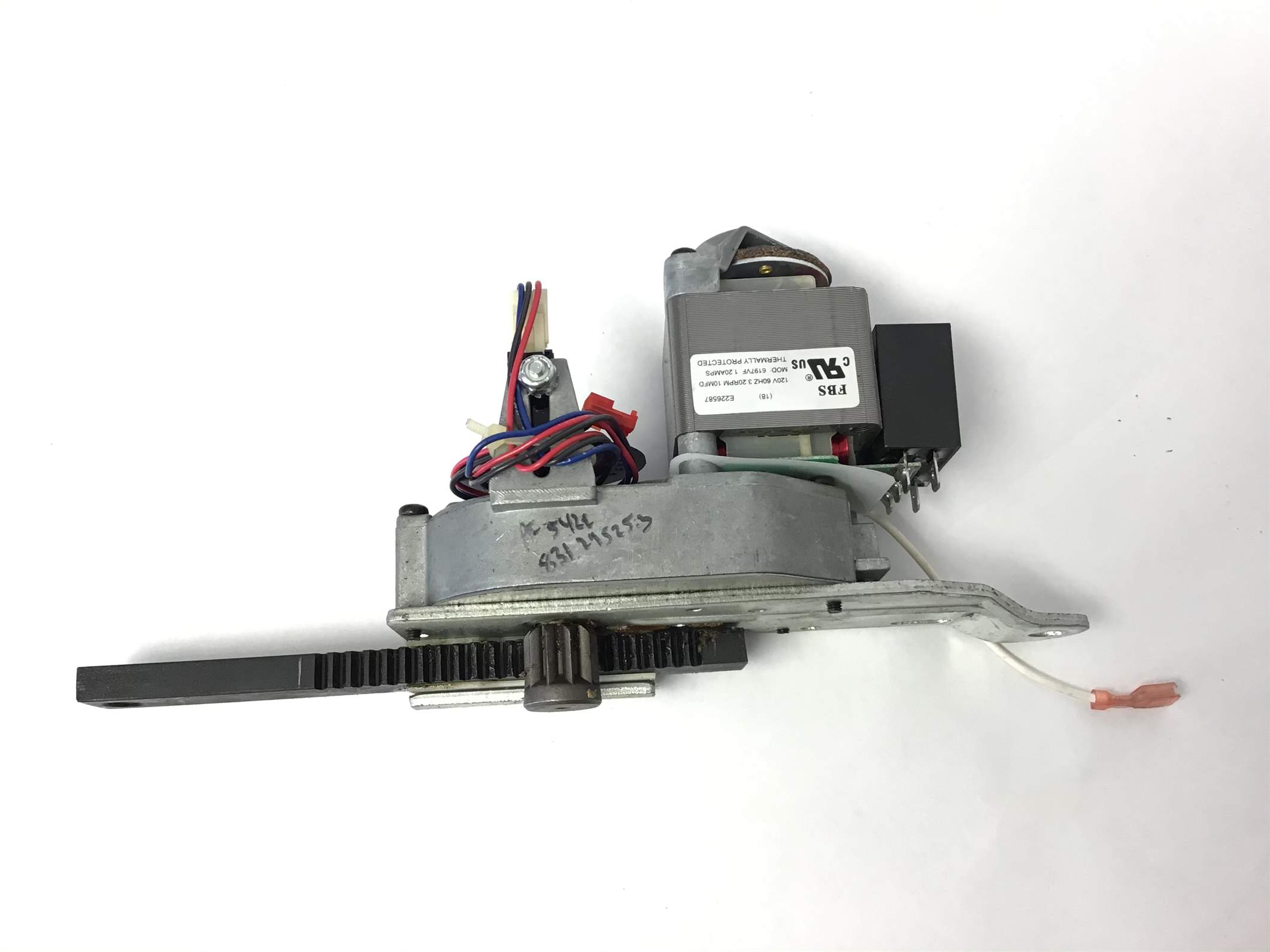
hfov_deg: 58.3
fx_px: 1137
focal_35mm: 31
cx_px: 635
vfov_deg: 45.4
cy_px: 476
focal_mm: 3.3
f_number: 2.4
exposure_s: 1/30
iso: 40
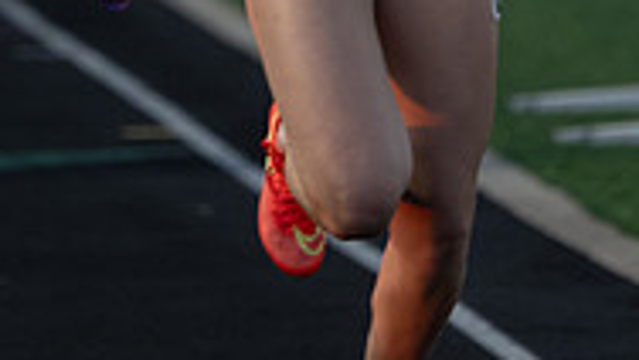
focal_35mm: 753
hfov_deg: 2.9
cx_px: 506
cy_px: -391
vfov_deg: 1.6
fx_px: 12766
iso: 1000
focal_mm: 200
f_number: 2.8
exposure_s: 1/1000
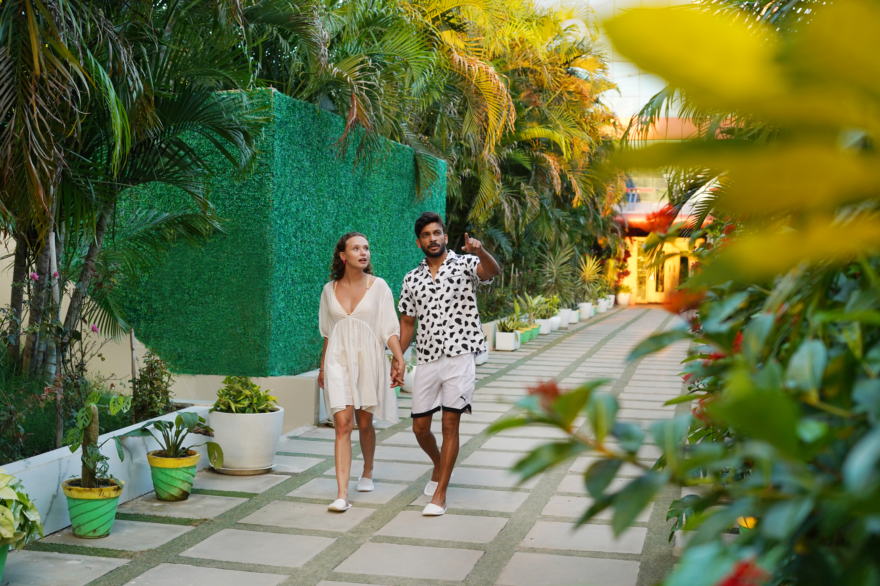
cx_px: 440
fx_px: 1222
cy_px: 293
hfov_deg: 39.6
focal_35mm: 50
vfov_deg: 27.0
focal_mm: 50
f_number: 3.5
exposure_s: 1/160
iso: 400
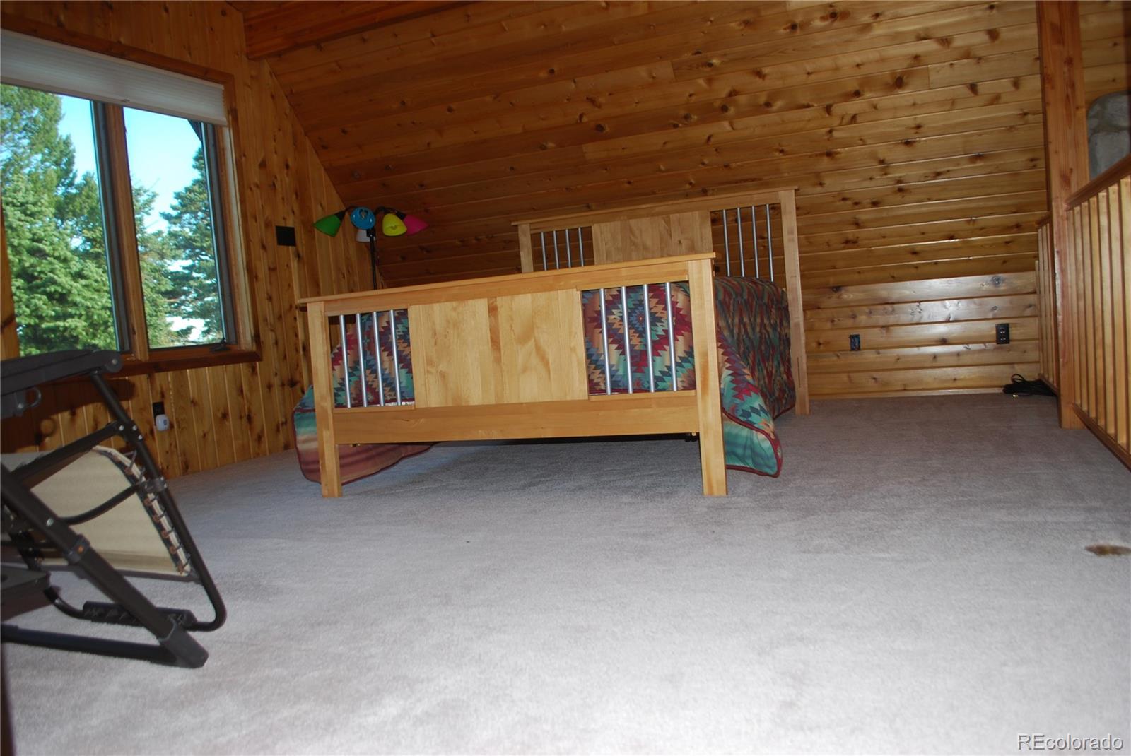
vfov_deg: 48.0
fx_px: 849
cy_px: 378
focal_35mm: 27
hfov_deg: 67.3
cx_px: 566
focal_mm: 18
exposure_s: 1/60
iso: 200
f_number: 3.5
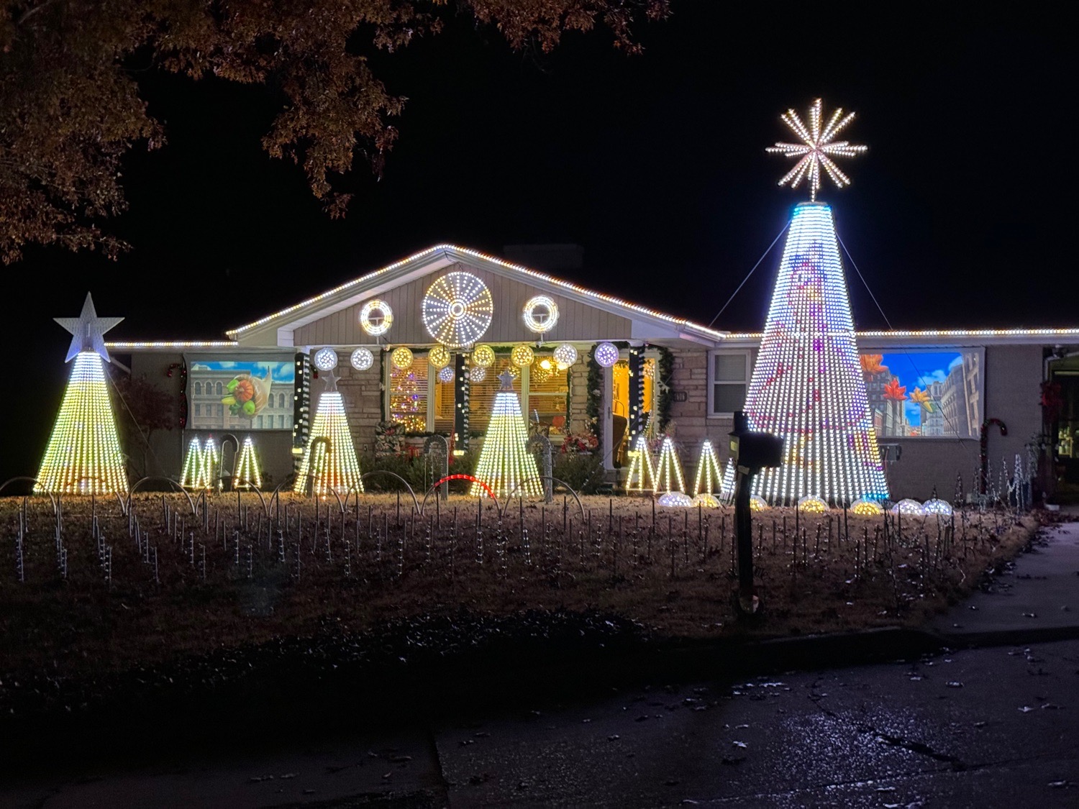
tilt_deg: +0.6
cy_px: 404
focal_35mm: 48
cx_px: 540
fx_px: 1496
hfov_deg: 39.7
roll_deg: -1.0
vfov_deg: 30.3
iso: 500
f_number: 1.78
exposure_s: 1/30
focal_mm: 6.86
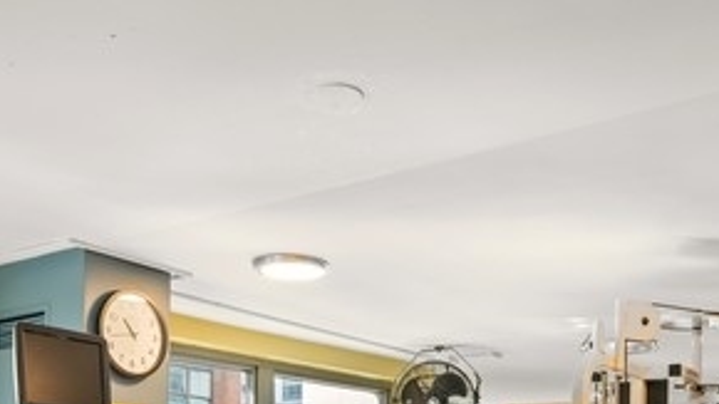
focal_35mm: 52
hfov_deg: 39.8
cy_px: 540
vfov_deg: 20.8
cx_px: 398
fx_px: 991
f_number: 7.1
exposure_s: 1/3
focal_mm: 16
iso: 320
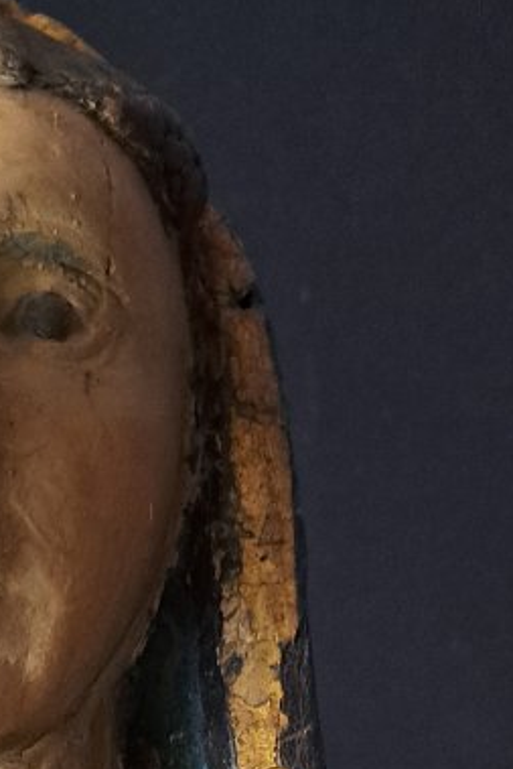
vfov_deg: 22.0
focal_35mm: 79
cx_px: 22
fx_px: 1687
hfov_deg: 17.0
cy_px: 1104
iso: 500
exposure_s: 1/25
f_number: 1.8
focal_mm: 5.23
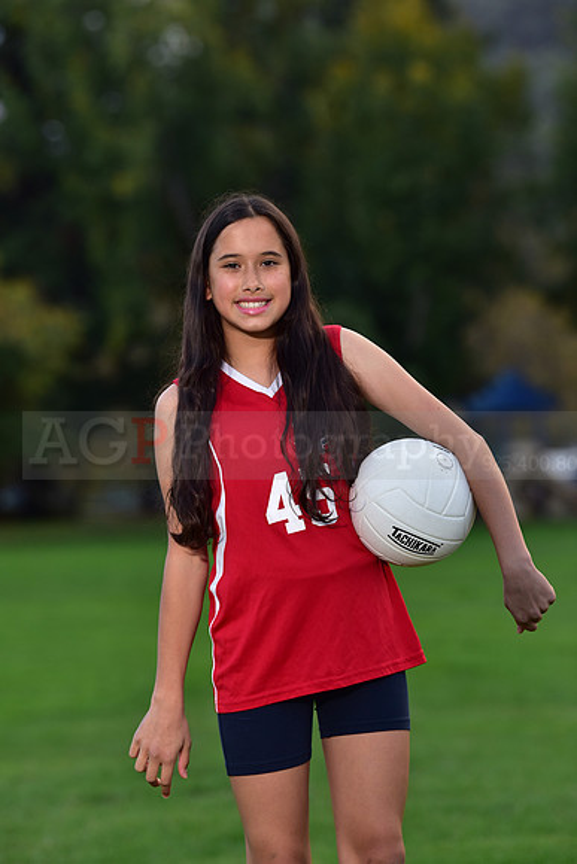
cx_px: 288
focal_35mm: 160
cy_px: 432
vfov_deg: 12.8
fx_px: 3844
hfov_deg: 8.6
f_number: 4.5
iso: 400
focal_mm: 160
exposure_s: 1/320
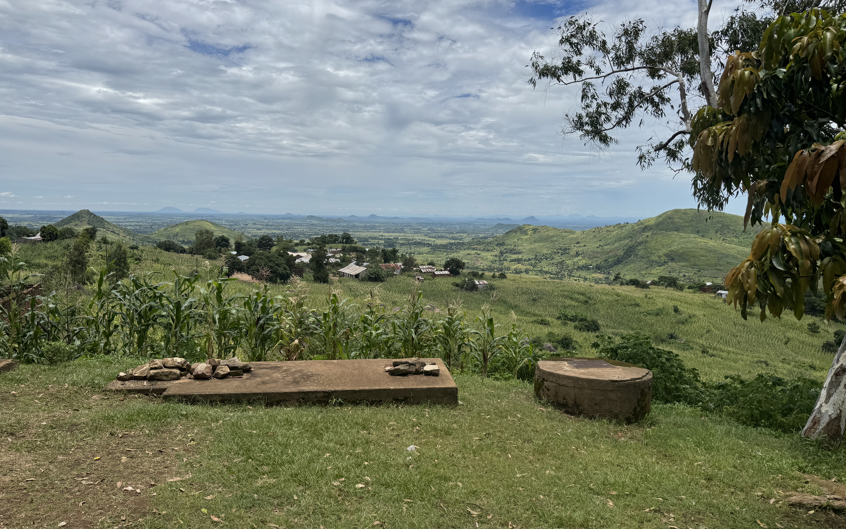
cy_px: 290
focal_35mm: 26
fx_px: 599
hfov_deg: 70.4
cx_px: 424
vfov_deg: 47.5
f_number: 1.78
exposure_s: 1/7937
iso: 80
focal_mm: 6.76
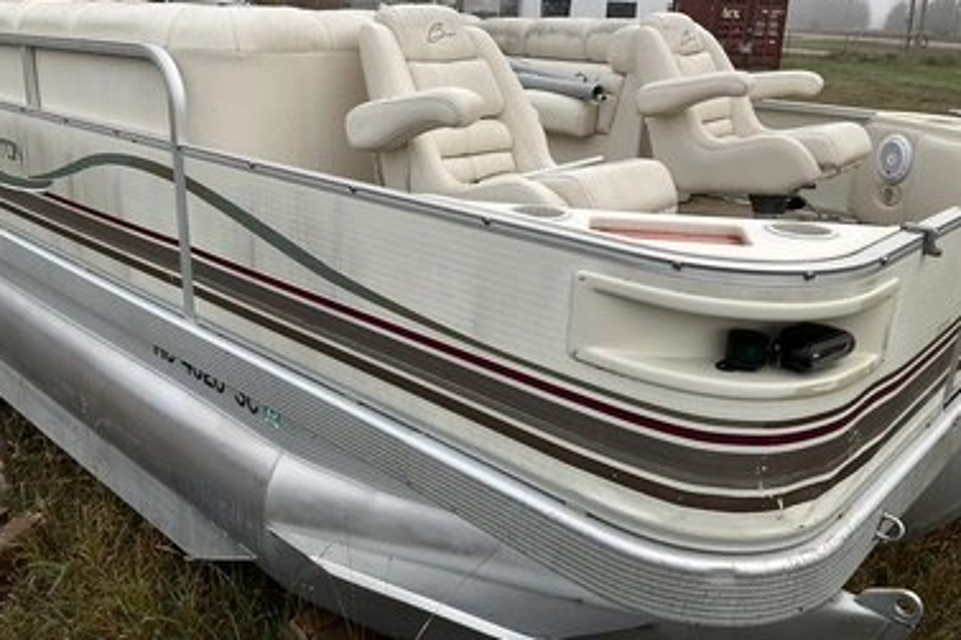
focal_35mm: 32
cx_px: 456
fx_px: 854
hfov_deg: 58.7
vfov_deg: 41.0
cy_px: 291
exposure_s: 1/126
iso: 20
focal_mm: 3
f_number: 1.8
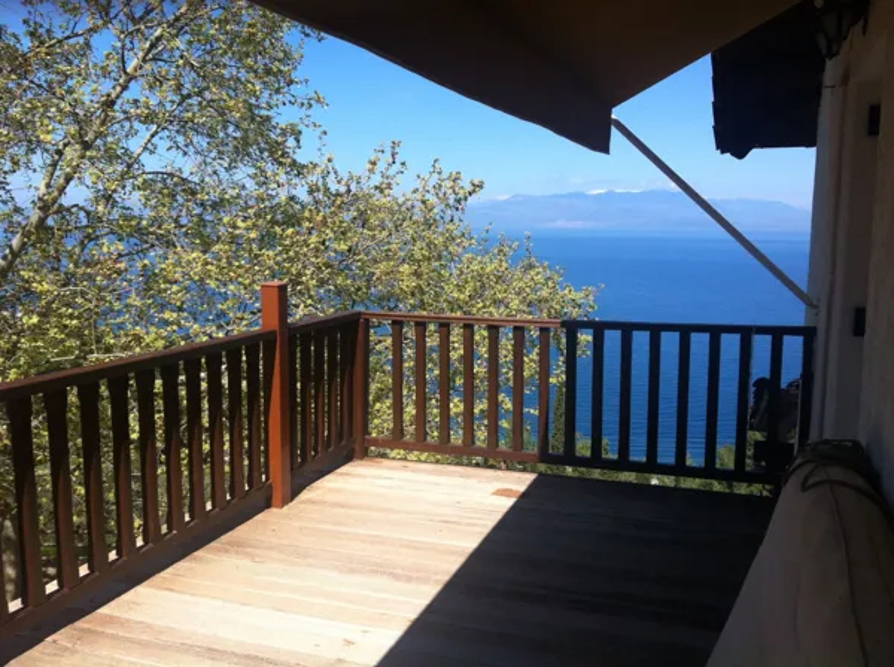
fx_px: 902
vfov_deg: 40.6
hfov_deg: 52.7
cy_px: 334
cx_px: 447
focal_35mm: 35
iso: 80
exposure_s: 1/1117
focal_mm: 3.85
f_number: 2.8
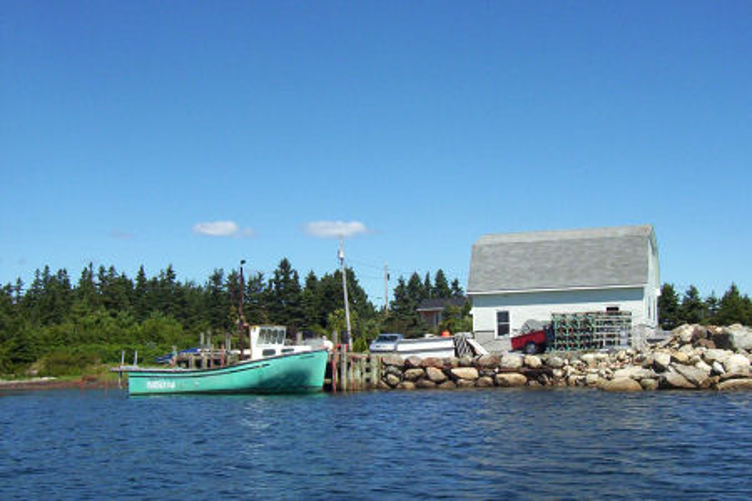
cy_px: 250
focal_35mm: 43
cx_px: 376
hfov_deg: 45.4
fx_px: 898
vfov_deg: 31.2
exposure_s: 1/970
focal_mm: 5.77
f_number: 5.17
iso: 100
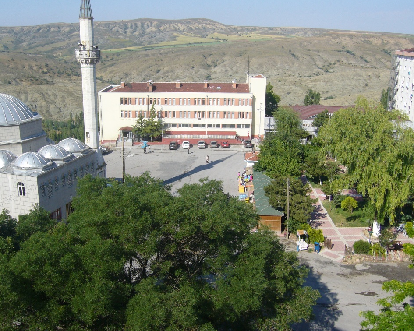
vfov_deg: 40.1
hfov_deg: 49.1
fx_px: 453
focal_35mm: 37
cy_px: 163
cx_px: 204
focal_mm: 5.8
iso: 80
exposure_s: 1/320
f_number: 5.6
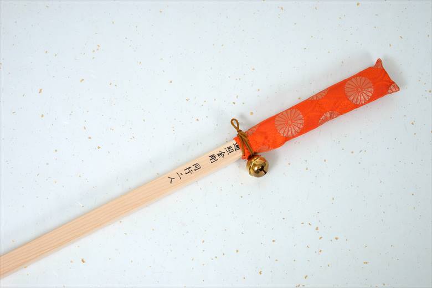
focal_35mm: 70
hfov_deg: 28.8
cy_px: 144
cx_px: 216
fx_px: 840
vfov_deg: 19.5
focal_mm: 70
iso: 125
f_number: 18
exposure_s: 1/160
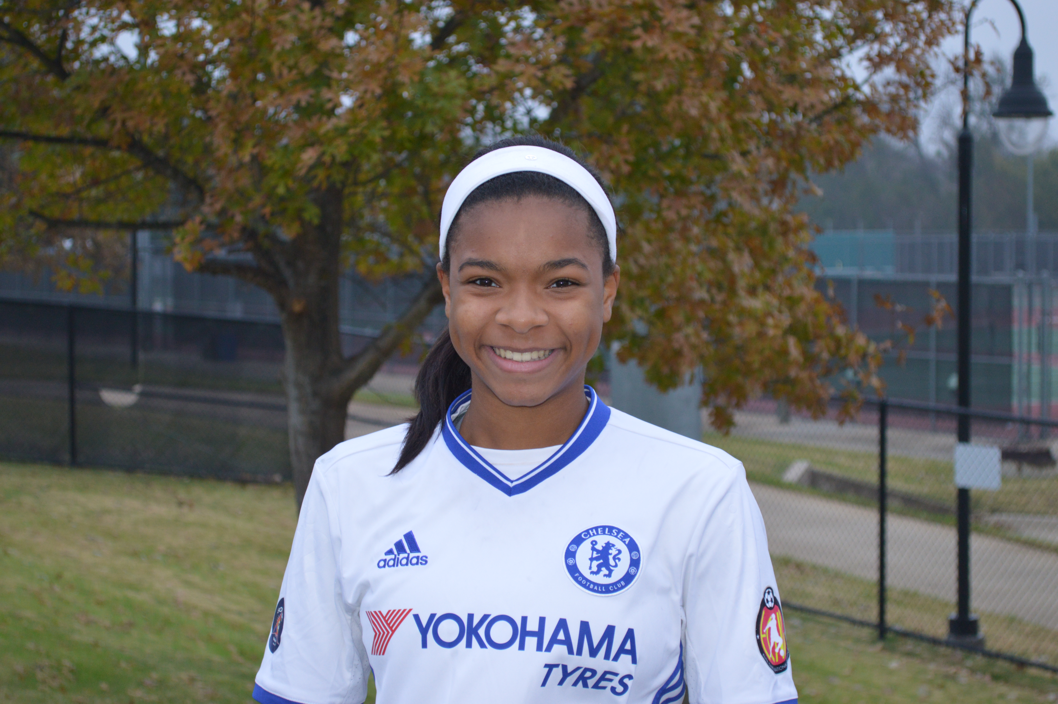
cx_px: 529
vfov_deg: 16.5
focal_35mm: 82
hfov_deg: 24.6
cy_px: 352
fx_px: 2422
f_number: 5.6
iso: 720
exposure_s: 1/60
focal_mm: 55
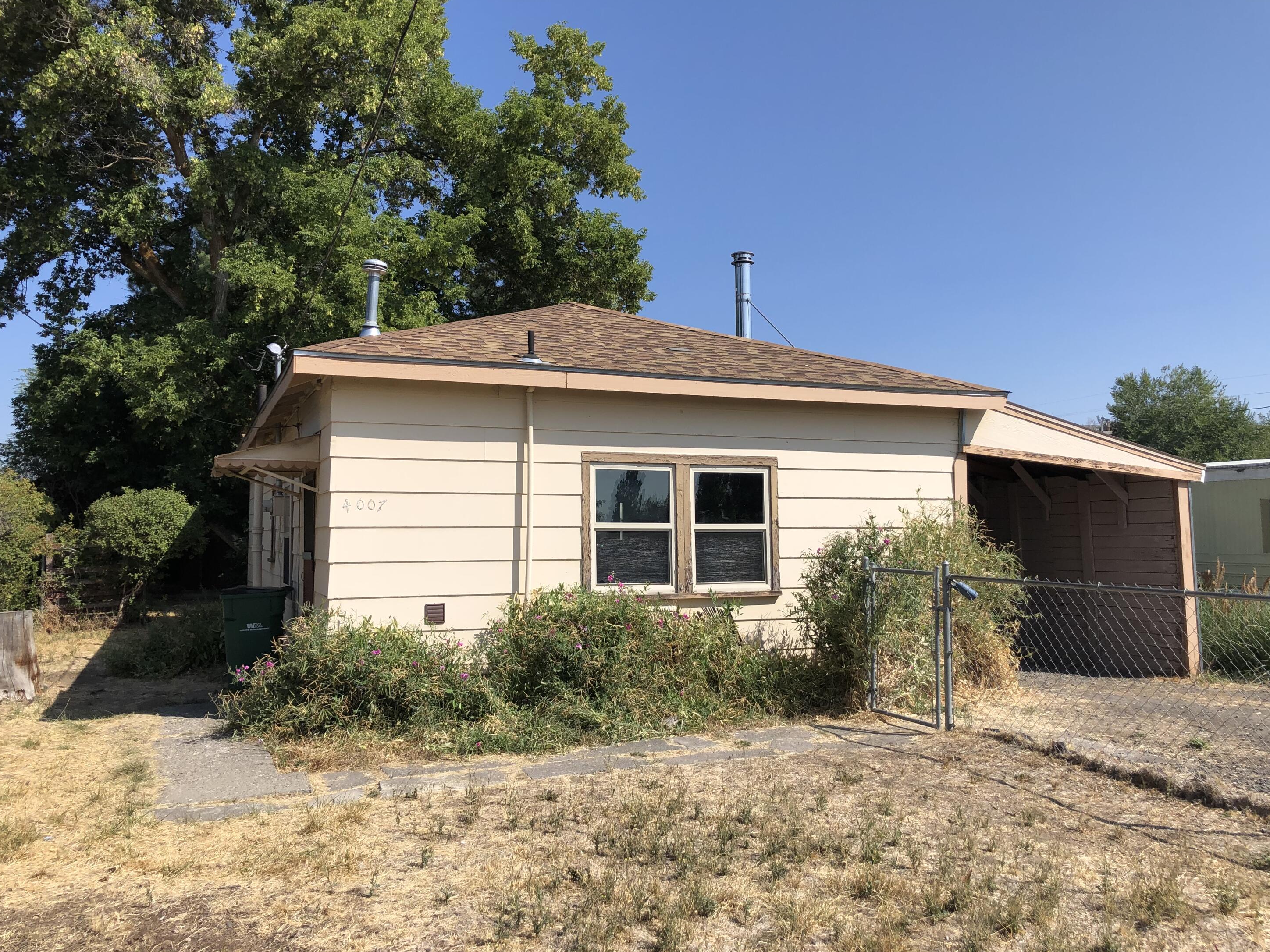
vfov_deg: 48.2
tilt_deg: +4.0
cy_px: 474
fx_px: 1064
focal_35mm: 29
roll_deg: +0.7
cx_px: 626
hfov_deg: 61.7
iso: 20
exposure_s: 1/2114
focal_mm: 3.99
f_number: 1.8
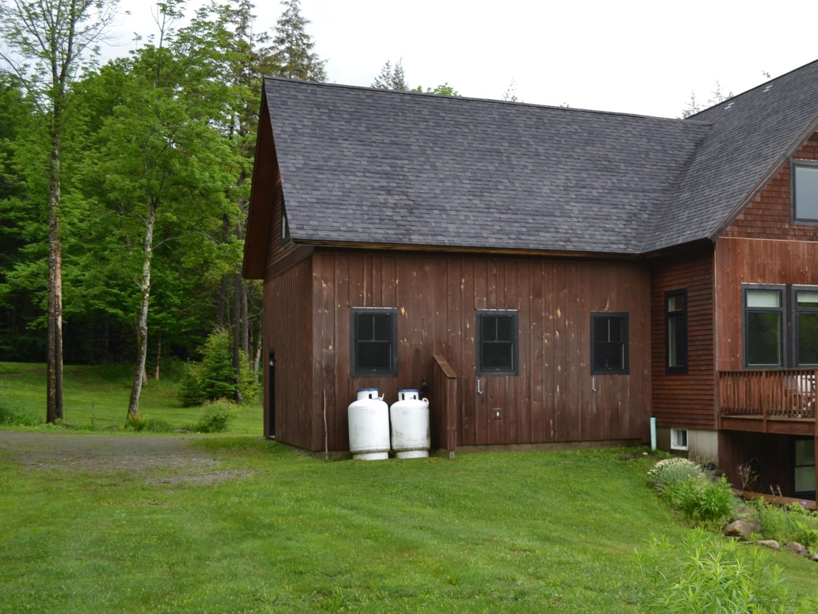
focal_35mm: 49
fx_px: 1158
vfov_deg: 29.7
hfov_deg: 37.2
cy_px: 338
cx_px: 680
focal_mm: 20
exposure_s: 1/125
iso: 100
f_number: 4
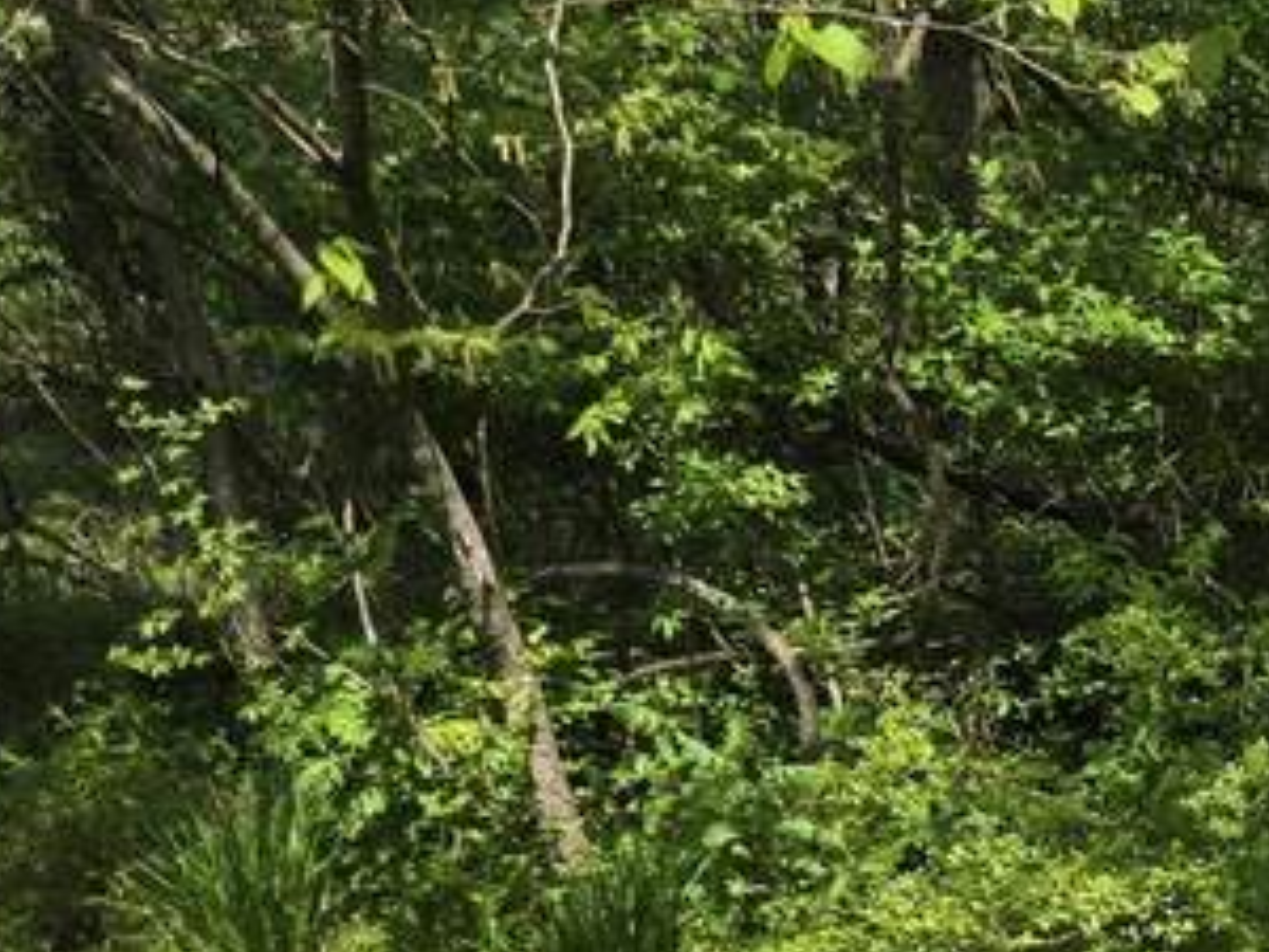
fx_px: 3593
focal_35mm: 98
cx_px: 2441
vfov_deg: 14.2
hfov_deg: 16.1
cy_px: 1379
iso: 25
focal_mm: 5.4
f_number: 1.8
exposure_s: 1/1422
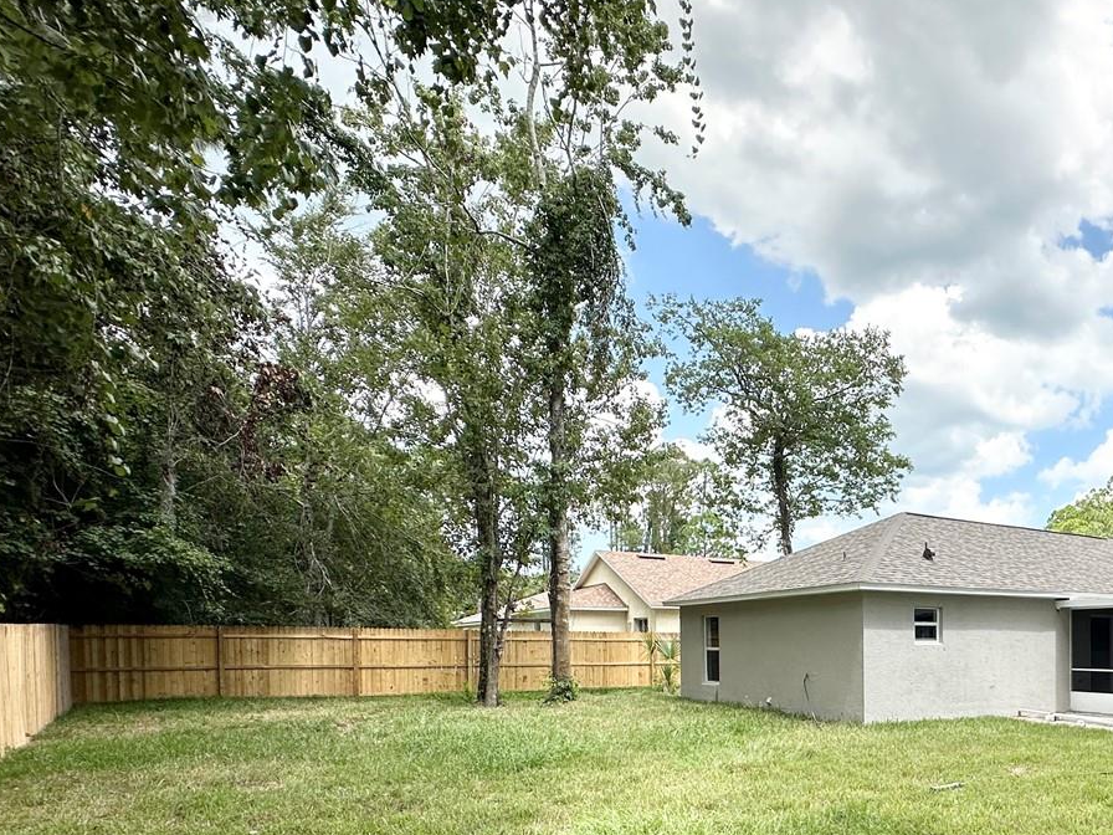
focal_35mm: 25
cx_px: 920
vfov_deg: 51.4
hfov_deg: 62.3
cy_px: 671
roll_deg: +0.4
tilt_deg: -2.6
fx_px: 804
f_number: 2.2
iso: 40
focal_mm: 2.22
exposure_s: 1/849
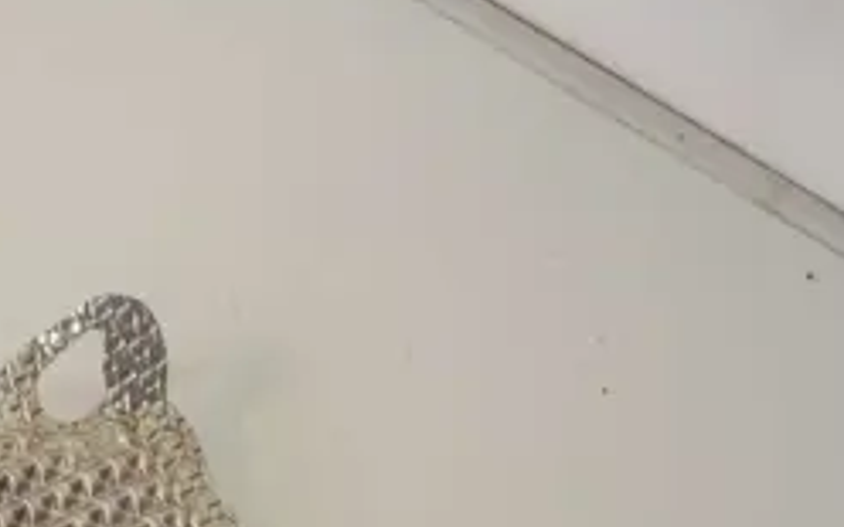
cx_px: 15
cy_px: 578
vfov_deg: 11.0
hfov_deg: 17.4
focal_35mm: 117
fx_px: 2694
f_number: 5.6
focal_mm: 35
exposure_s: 1/125
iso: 400
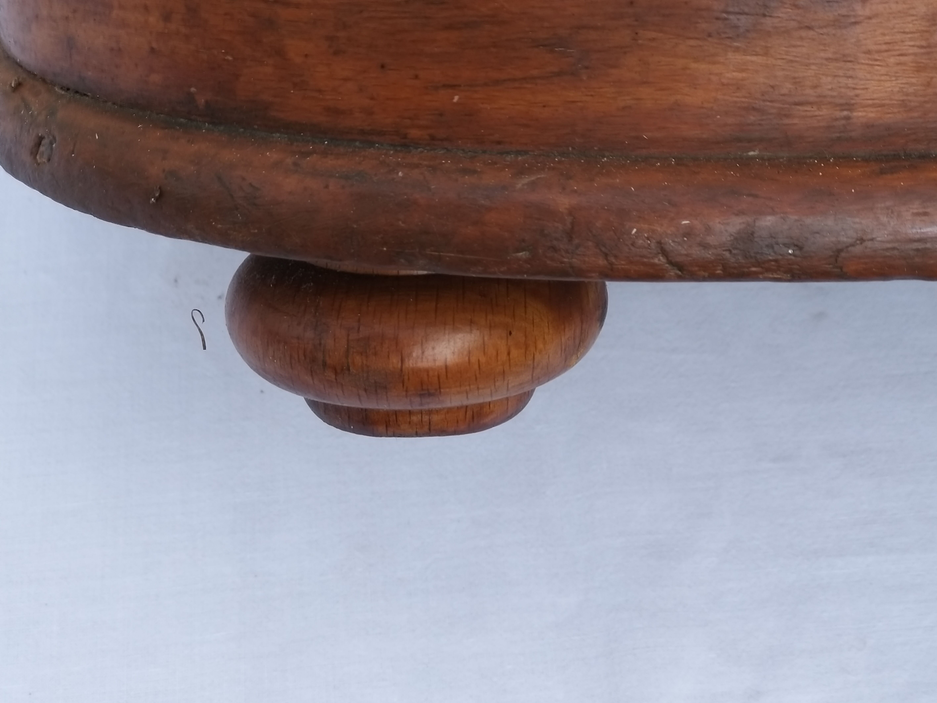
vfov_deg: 28.0
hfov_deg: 36.8
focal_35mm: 52
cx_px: 468
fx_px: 1408
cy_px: 352
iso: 40
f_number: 2.4
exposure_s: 1/118
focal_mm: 5.54
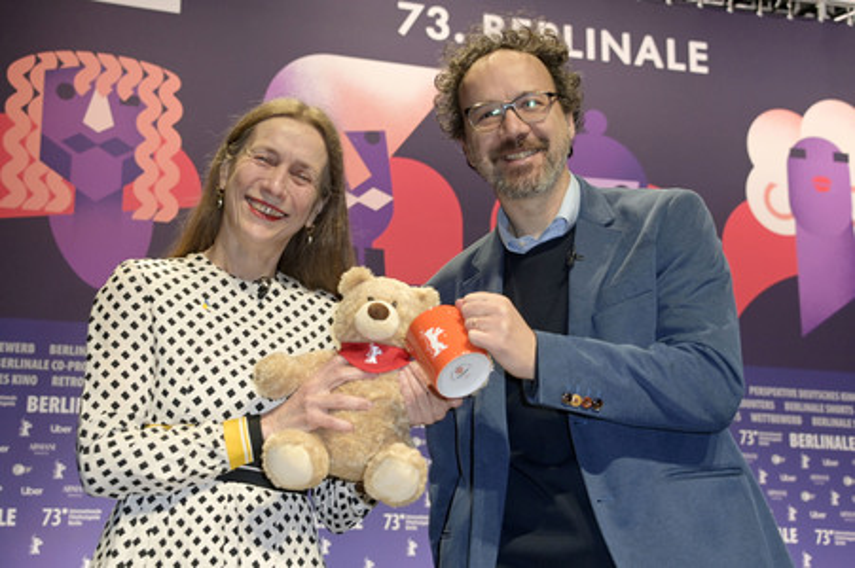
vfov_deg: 27.0
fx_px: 1187
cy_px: 284
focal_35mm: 50
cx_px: 428
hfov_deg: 39.6
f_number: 5.6
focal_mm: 50
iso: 2000
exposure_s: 1/100
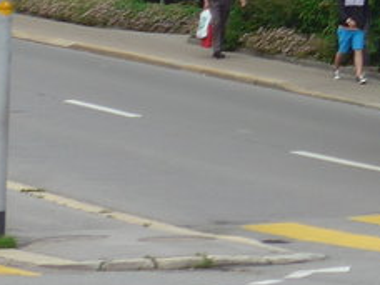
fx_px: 3403
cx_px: 872
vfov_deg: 4.7
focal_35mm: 310
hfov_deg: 6.1
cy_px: -372
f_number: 3.5
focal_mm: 12
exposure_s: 1/400
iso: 80
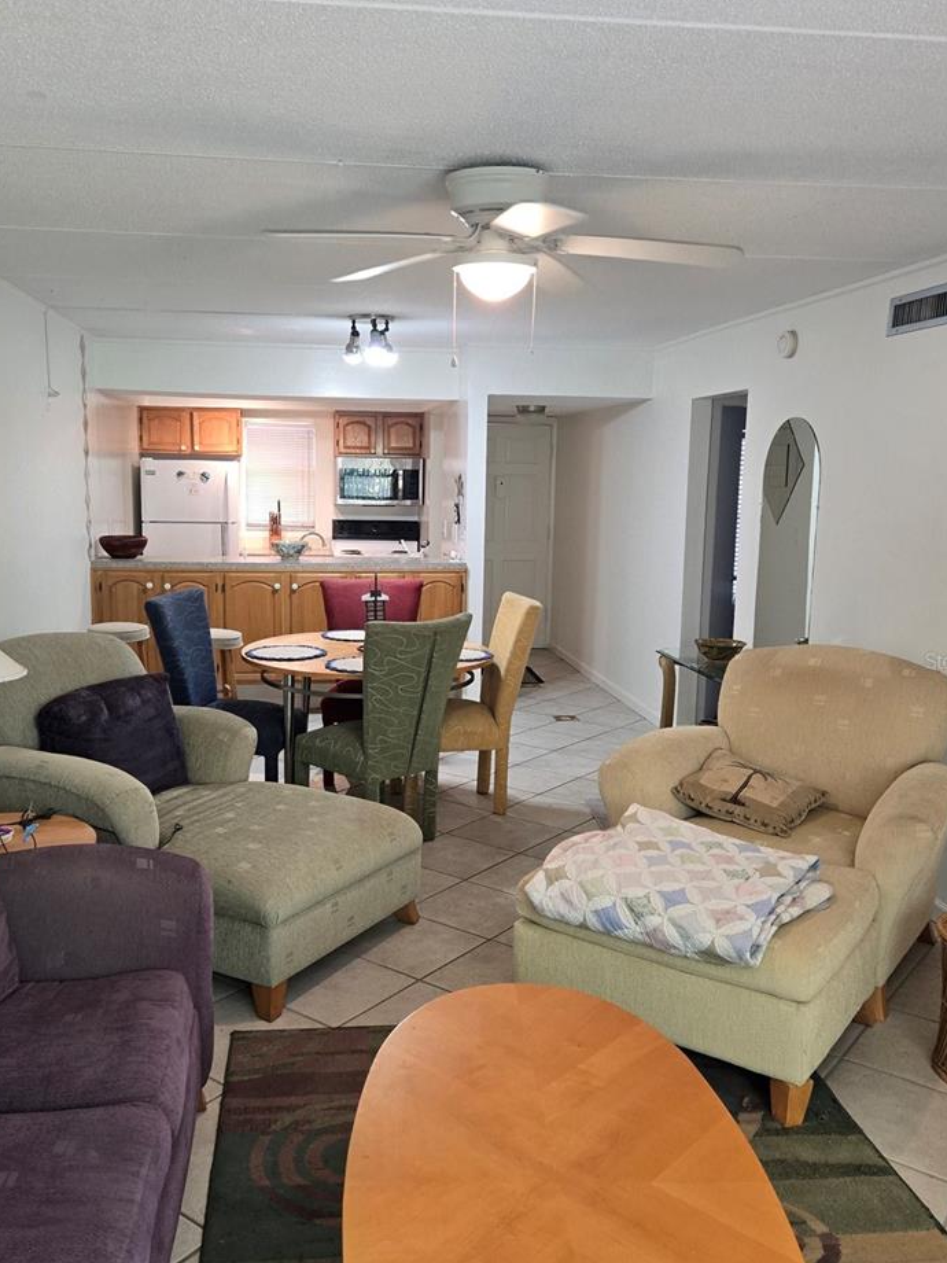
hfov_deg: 46.7
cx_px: 405
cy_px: 660
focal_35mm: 30
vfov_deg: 59.9
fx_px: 1094
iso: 400
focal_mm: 5.4
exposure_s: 1/120
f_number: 1.8
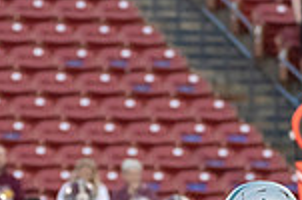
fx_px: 7199
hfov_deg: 2.4
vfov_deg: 1.6
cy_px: 392
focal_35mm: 860
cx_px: 69
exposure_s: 1/1250
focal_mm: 194
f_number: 5.6
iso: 5000
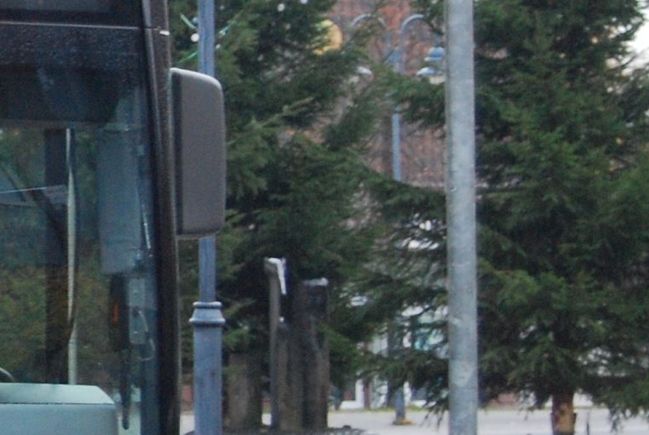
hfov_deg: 8.8
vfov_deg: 6.1
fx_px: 4080
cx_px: -451
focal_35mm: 226
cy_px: 301
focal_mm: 38
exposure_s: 1/40
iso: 800
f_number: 4.8
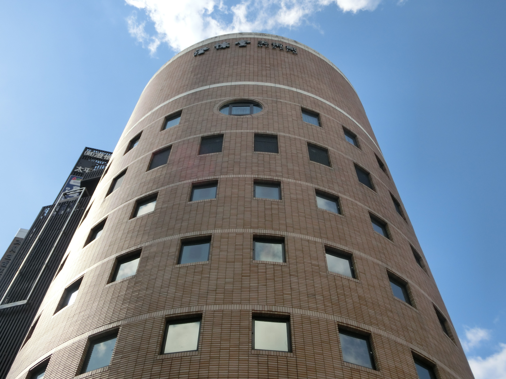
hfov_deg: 46.8
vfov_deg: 36.0
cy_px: 190
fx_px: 585
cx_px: 253
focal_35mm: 40
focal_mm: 7.15
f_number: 4
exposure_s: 1/1000
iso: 80
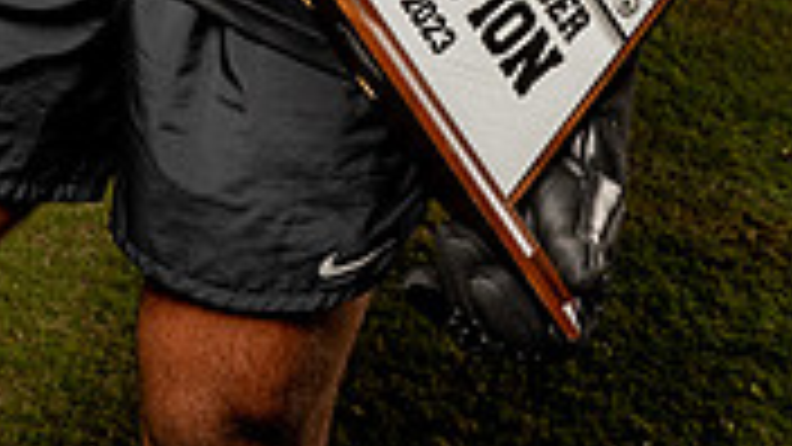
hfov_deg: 22.7
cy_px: -559
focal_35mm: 94
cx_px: 324
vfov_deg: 11.2
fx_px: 1974
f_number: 8
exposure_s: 1/250
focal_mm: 35
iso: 800
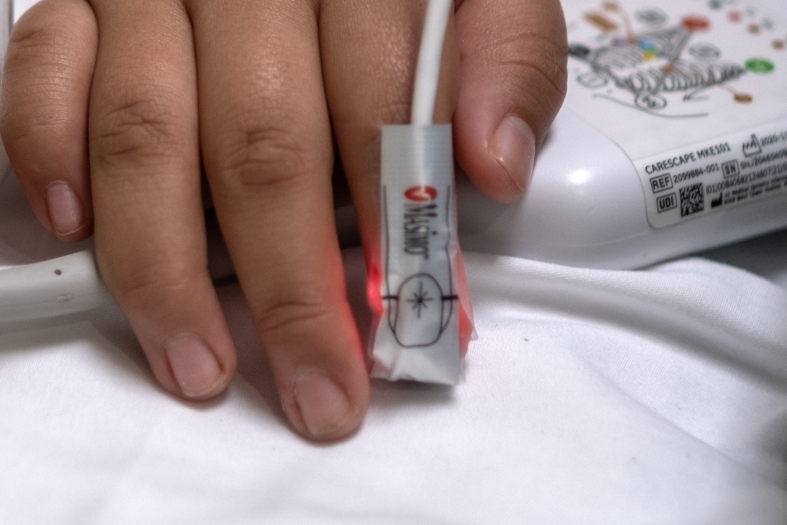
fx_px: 5224
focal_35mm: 239
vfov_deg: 5.7
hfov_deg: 8.6
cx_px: 211
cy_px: 59
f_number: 1.2
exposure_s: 1/280
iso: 160
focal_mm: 56
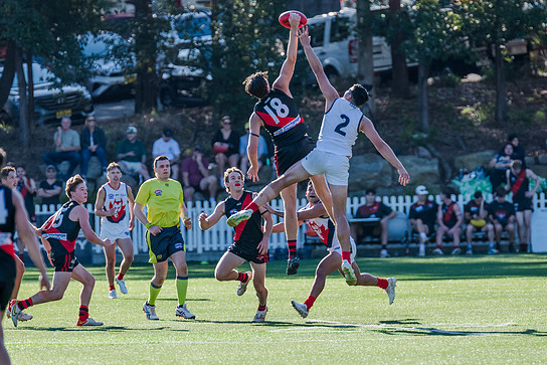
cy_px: 165
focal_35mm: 499
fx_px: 7584
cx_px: 300
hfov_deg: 4.1
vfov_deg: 2.8
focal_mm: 420
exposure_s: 1/1600
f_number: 6.3
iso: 800
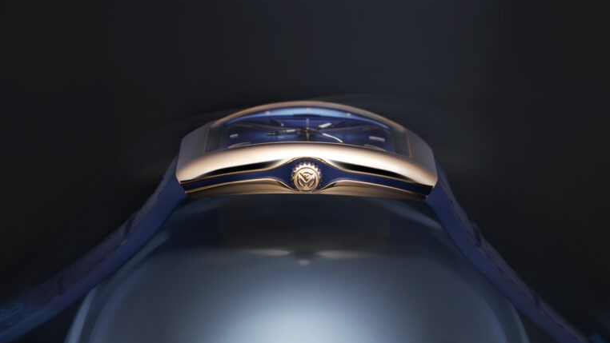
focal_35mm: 95
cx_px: 307
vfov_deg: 12.7
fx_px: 1537
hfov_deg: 22.4
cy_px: 156
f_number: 16
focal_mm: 90
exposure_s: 1/200
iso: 100
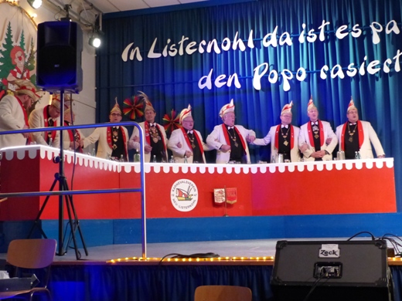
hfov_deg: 38.9
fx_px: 569
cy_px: 150
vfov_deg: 29.7
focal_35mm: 49
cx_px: 201
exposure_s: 1/30
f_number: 2.8
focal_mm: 8.7
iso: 800
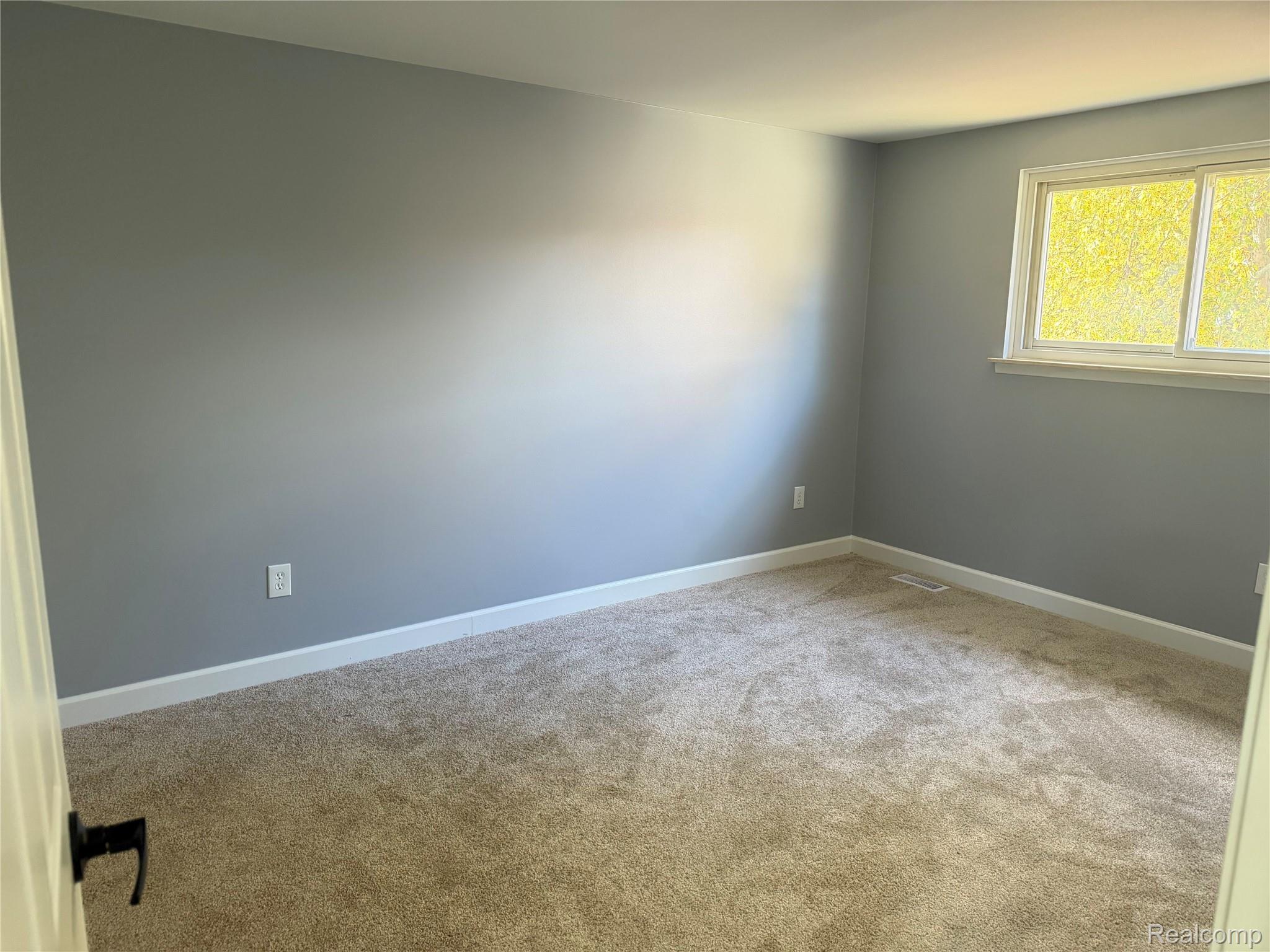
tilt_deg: -9.9
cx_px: 635
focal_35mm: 24
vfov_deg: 56.8
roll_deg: -1.0
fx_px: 881
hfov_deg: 71.6
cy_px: 476
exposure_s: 1/60
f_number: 1.78
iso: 640
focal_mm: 6.76
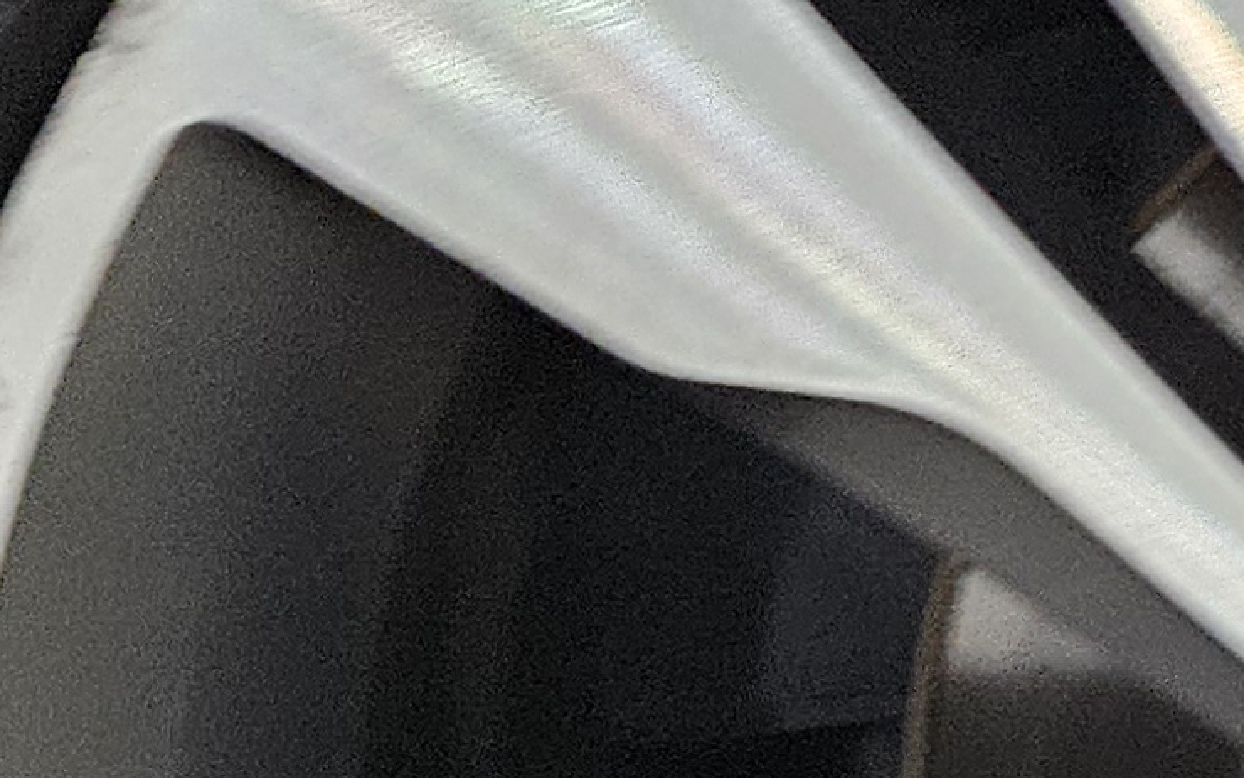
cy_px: 500
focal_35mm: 132
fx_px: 4476
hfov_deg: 14.4
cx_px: 2067
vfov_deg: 9.9
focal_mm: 5.4
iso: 640
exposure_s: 1/40
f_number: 1.8
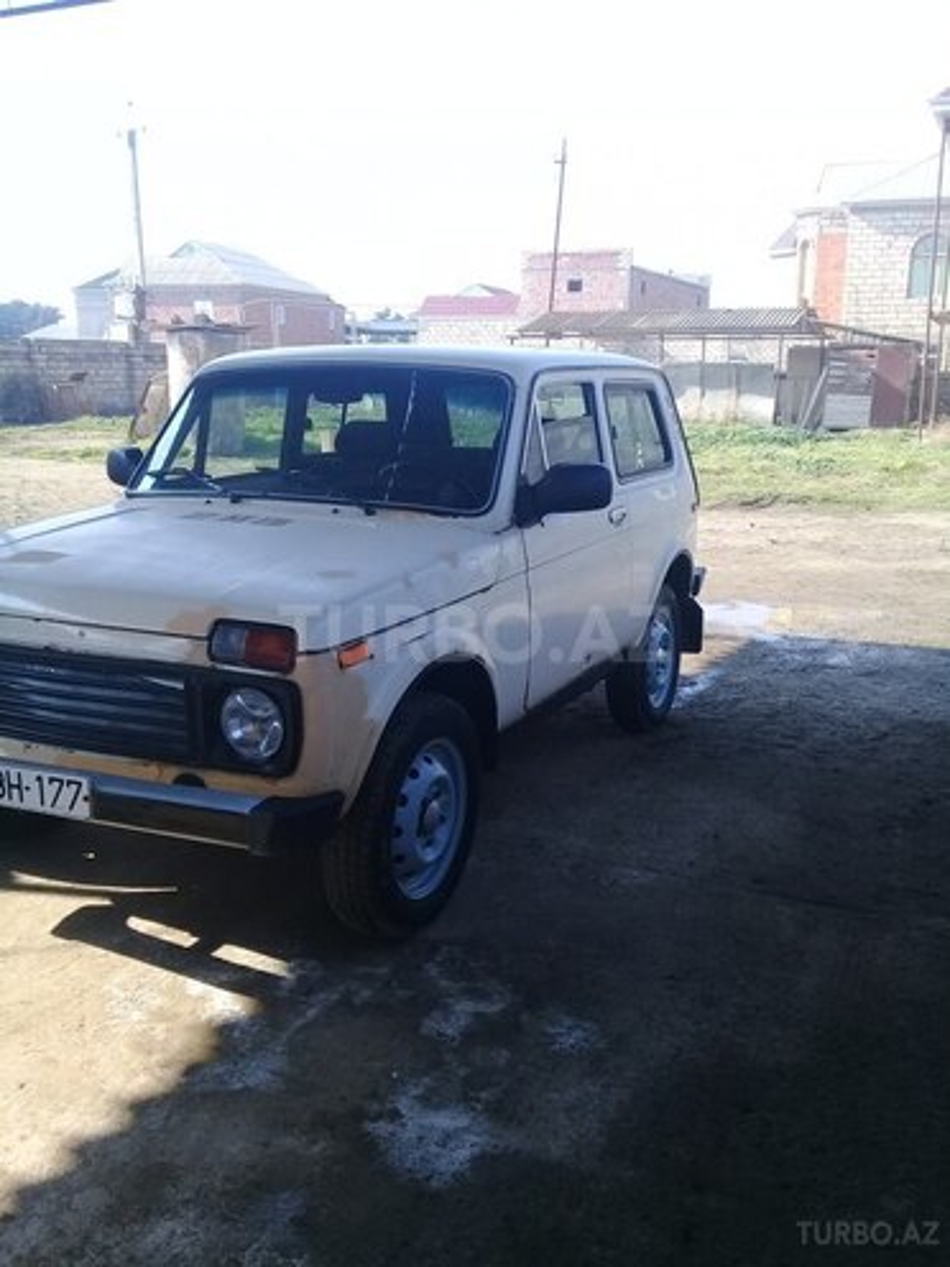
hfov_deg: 45.4
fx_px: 1134
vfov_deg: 58.4
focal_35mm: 31
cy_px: 634
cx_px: 475
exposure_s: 1/323
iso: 50
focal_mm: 3.3
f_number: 2.2
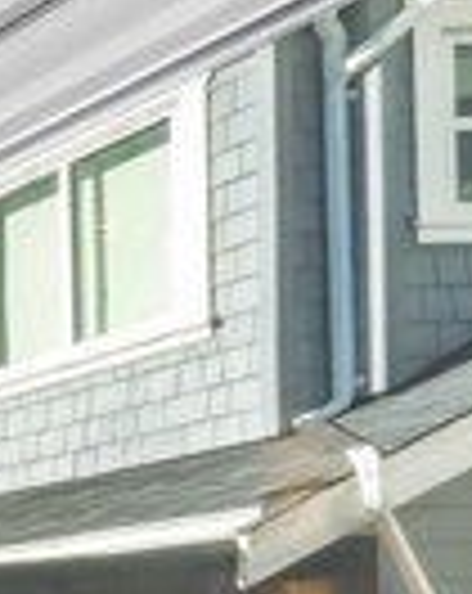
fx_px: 1347
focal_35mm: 77
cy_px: 727
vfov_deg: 22.7
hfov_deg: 10.1
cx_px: -1115
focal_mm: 9
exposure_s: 1/1.67
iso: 250
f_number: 9
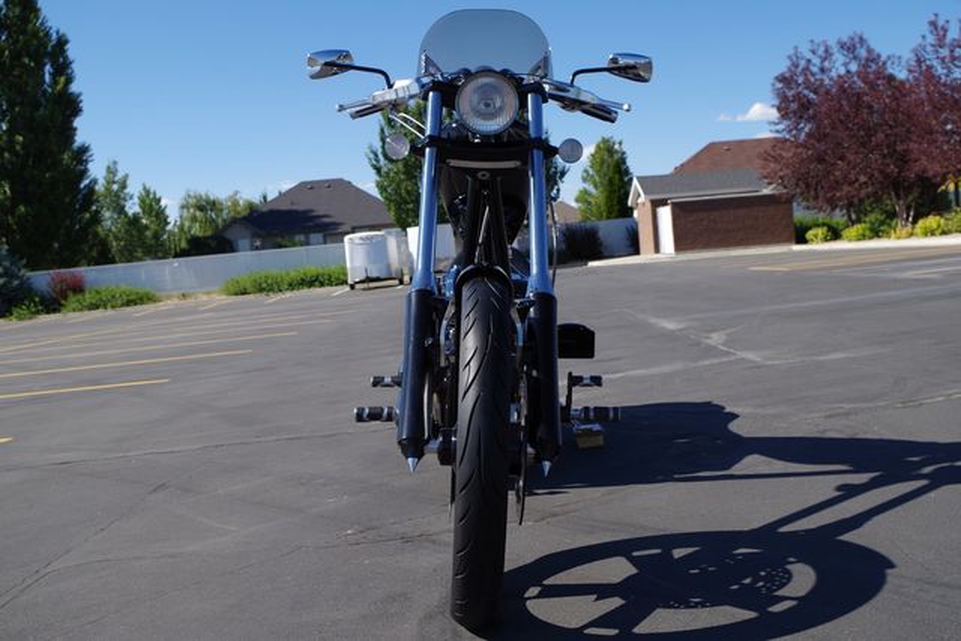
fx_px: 961
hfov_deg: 53.1
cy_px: 320
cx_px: 480
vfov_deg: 36.9
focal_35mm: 36
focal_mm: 24.38
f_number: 6.3
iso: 100
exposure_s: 1/250
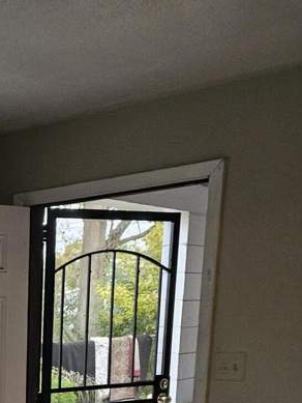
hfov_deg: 20.9
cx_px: -107
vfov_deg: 27.2
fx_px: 732
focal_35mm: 63
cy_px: 482
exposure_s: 1/60
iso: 800
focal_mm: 6.3
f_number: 1.7
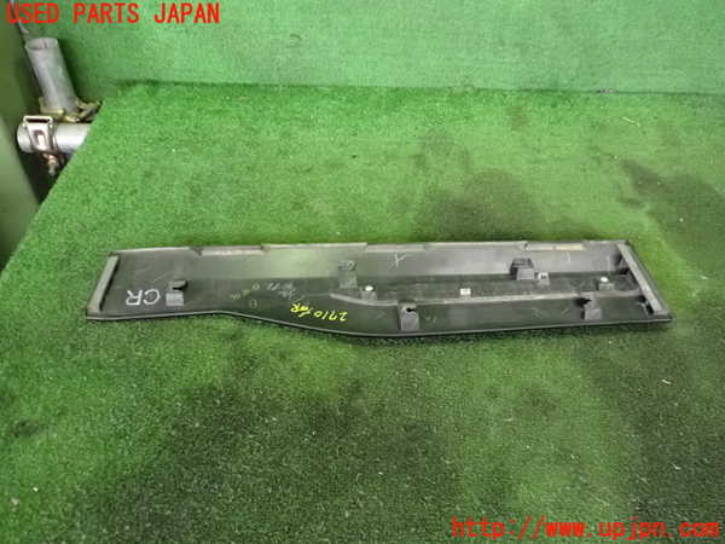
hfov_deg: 60.0
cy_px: 272
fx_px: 628
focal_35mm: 30
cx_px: 362
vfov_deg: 46.8
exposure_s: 1/100
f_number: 2.3
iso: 1600
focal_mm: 5.4
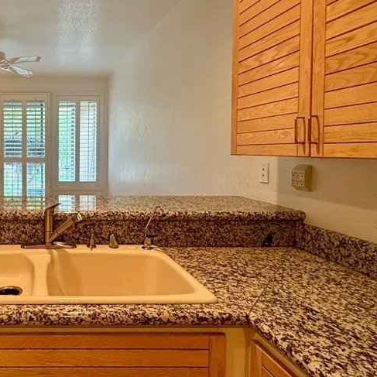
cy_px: 161
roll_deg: -0.3
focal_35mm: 26
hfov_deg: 54.0
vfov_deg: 60.7
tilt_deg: -2.3
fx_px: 320
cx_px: 45
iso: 200
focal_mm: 2.22
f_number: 2.2
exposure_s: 1/60
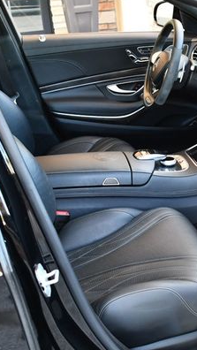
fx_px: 566
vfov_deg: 34.3
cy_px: 186
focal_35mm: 61
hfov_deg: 19.1
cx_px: 201
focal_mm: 18
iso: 800
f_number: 3.5
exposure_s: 1/125
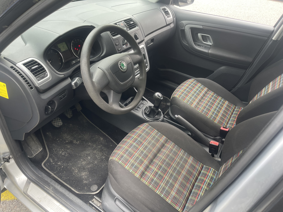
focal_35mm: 25
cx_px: 142
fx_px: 204
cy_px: 106
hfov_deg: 69.4
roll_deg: -7.2
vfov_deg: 54.9
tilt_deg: -40.3
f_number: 1.6
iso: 64
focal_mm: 5.1
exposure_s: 1/121
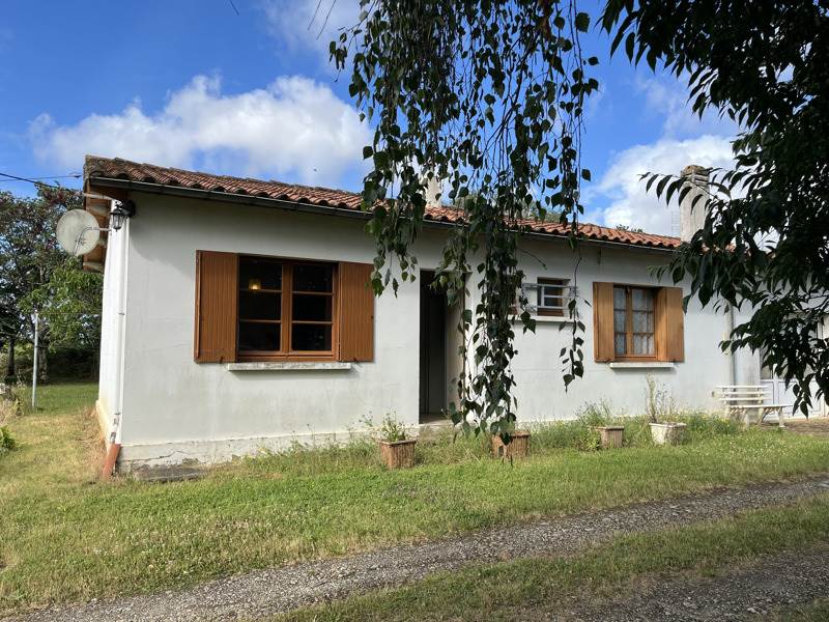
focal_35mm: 26
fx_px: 623
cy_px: 311
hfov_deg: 67.3
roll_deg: -0.3
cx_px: 414
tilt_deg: +3.4
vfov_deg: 53.1
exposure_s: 1/2755
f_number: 1.6
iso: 50
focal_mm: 5.1
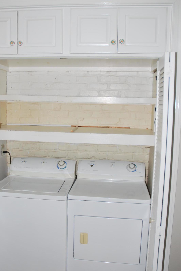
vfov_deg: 55.8
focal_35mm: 34
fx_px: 256
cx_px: 78
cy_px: 140
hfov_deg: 38.8
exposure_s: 1/60
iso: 200
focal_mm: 18
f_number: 4
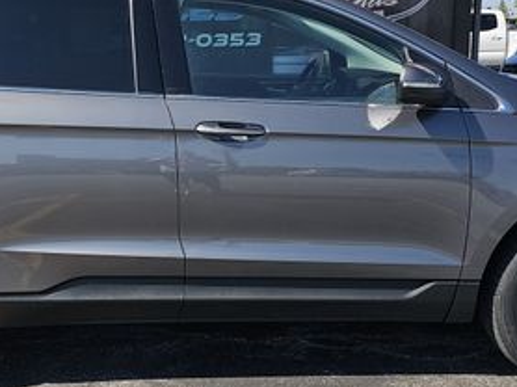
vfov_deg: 27.5
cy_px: 177
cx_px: 205
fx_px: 791
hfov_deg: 36.1
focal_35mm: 53
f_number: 1.7
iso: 10
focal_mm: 6.3
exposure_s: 1/588
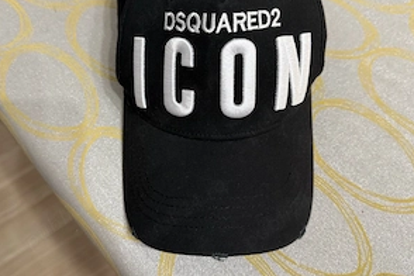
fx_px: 391
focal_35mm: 34
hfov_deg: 55.8
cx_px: 208
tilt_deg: -64.3
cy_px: 121
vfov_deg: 38.8
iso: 160
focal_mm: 6.76
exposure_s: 1/50
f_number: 1.78
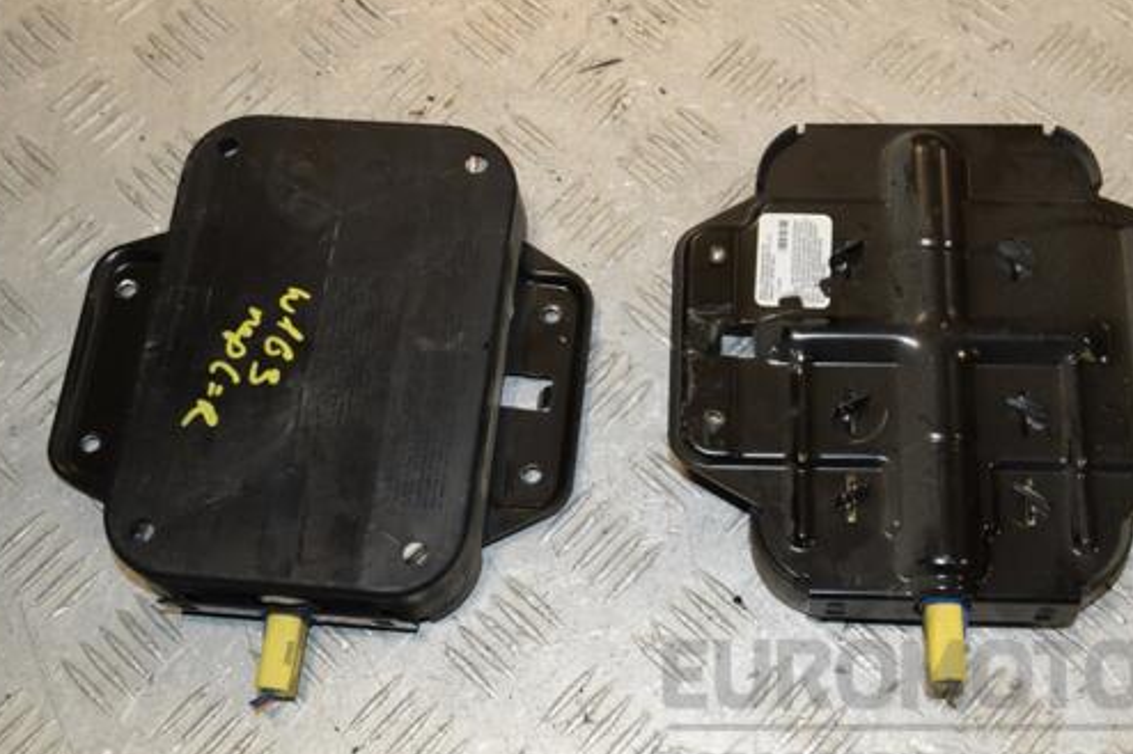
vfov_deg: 26.5
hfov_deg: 38.9
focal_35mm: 51
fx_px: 1604
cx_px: 619
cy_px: 369
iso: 800
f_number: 8
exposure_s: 1/200
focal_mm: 28
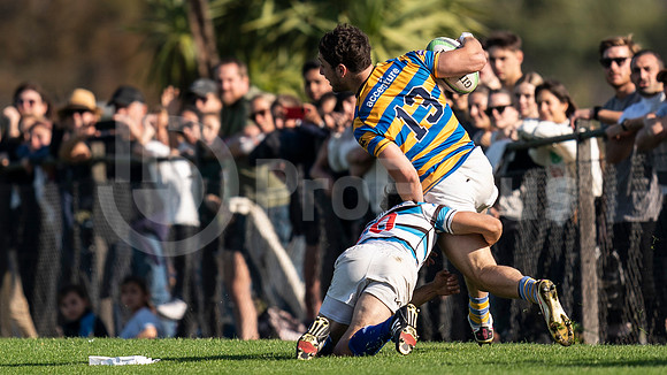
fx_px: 18928
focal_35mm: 1070
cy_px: 131
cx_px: 259
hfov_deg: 2.0
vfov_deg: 1.1
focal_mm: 400
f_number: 2.8
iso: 100
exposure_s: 1/1250
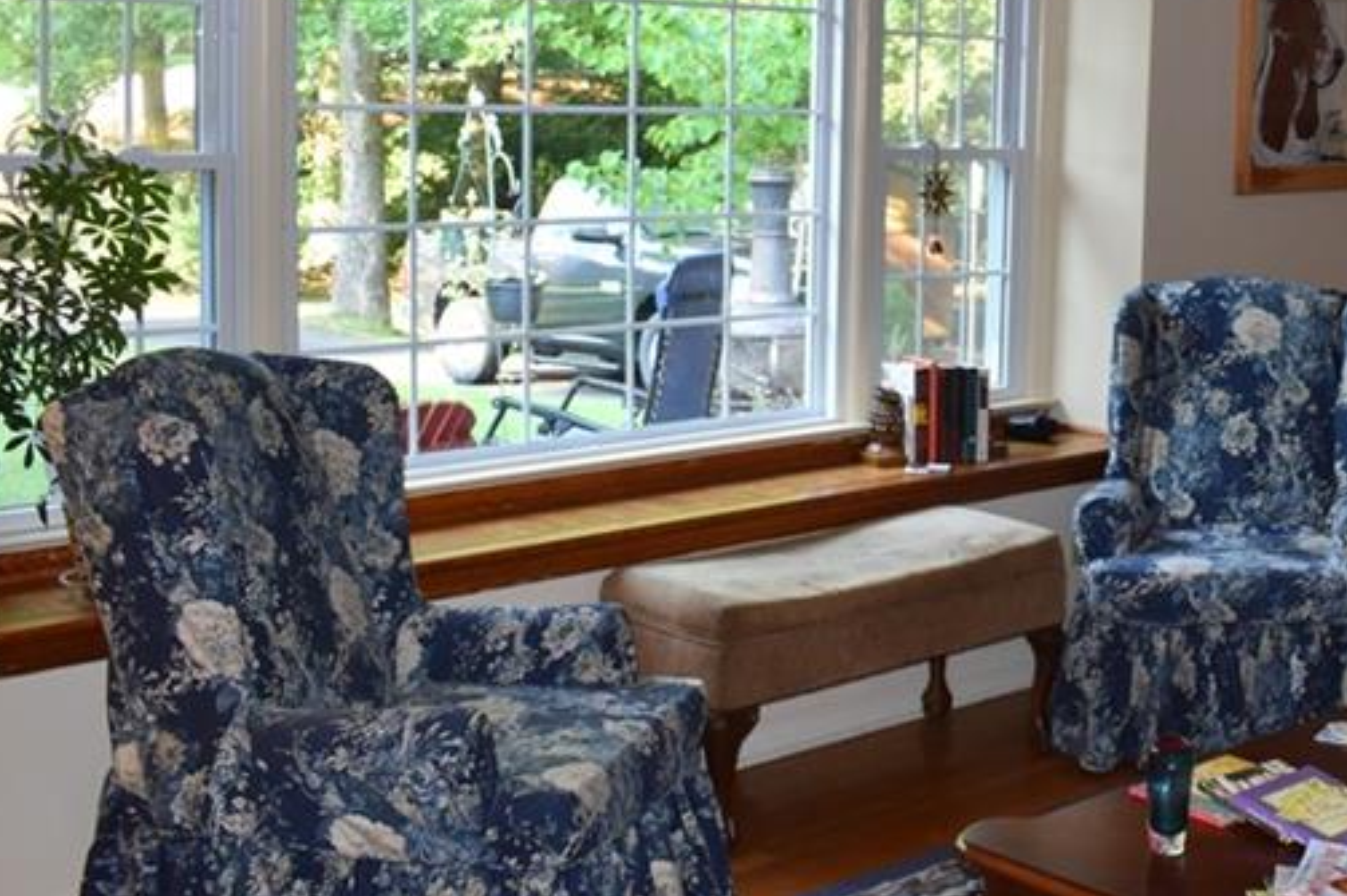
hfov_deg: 34.5
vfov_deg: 24.5
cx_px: 1181
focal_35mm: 55
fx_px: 2057
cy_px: 316
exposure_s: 1/125
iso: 800
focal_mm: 18
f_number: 5.6
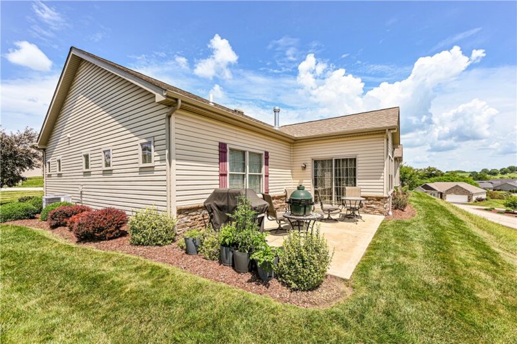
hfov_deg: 104.3
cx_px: 258
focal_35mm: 14
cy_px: 172
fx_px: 201
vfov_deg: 81.1
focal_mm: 14
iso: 100
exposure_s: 1/200
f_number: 8
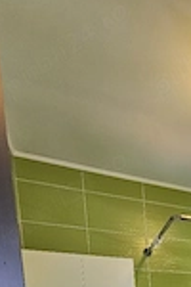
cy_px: 371
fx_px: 286
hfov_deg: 29.3
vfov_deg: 35.9
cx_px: 252
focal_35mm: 36
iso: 125
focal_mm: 2.2
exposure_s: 1/50.3
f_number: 2.2
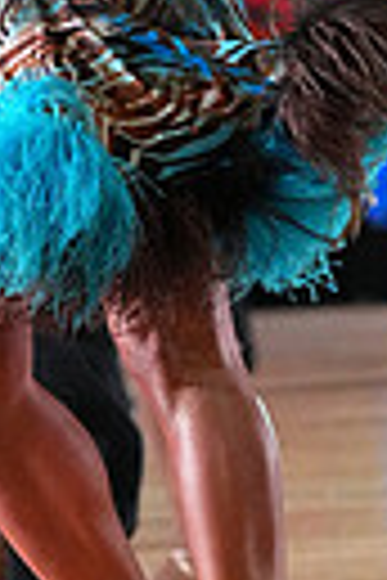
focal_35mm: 607
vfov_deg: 3.4
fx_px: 9787
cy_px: -126
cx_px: 425
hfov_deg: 2.3
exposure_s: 1/400
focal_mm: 135
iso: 8000
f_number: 5
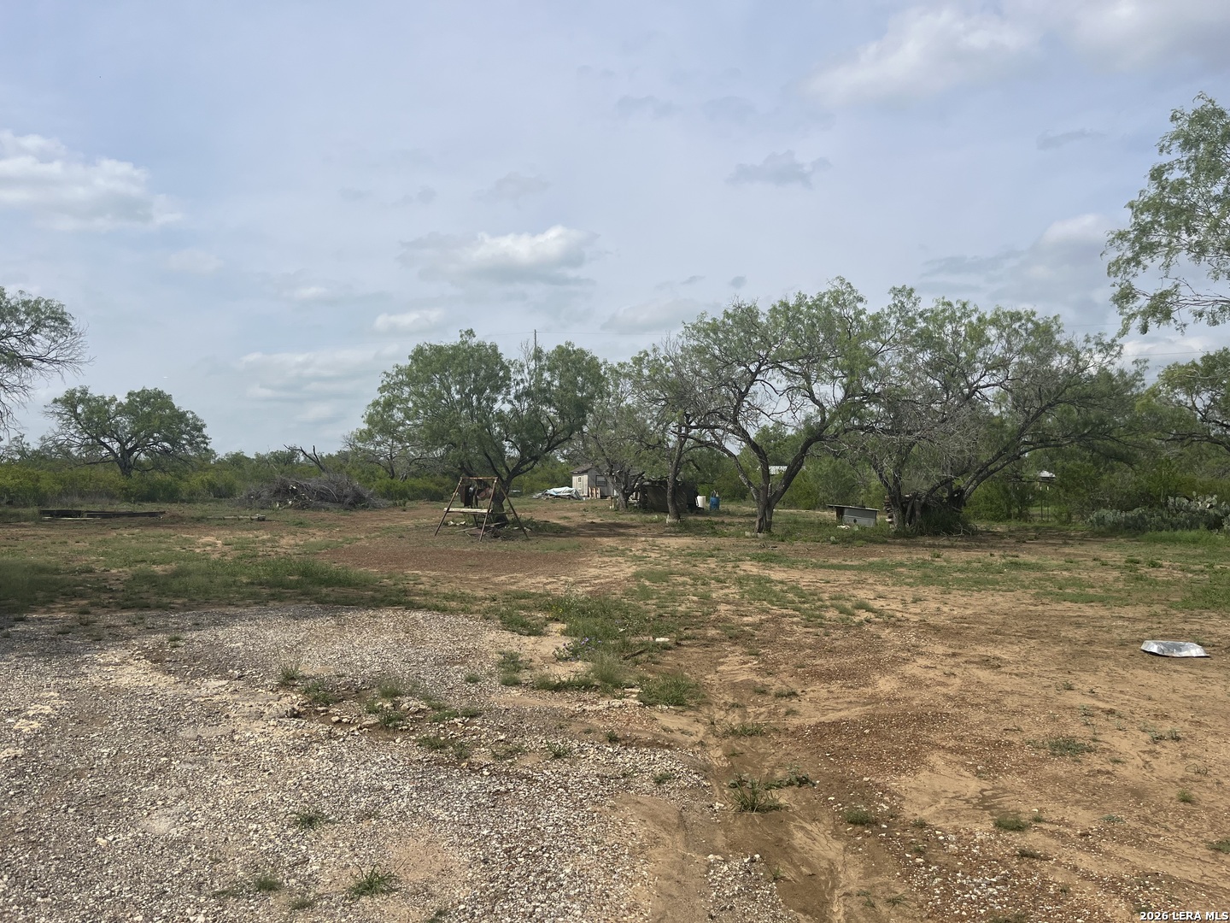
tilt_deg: +2.0
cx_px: 615
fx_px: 924
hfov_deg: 67.3
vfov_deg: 53.1
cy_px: 462
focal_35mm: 26
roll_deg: -0.3
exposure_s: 1/5848
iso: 50
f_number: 1.6
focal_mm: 5.1
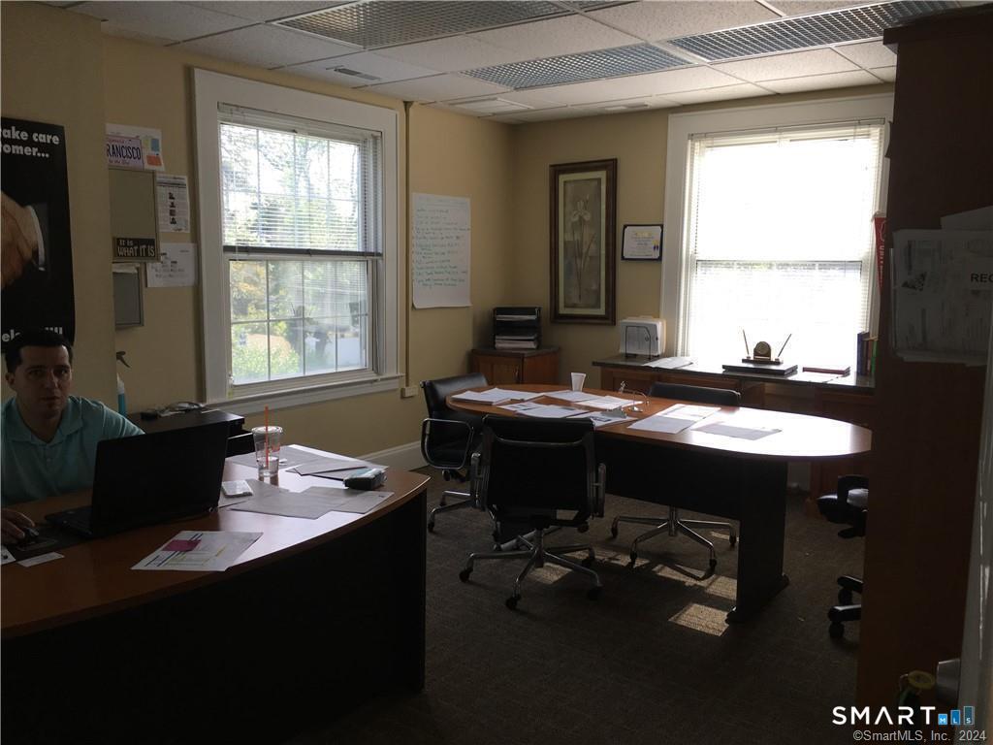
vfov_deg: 48.2
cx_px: 496
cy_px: 372
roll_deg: -0.6
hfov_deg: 61.7
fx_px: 832
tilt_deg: -8.0
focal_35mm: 29
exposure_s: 1/120
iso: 32
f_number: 2.2
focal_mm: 4.15
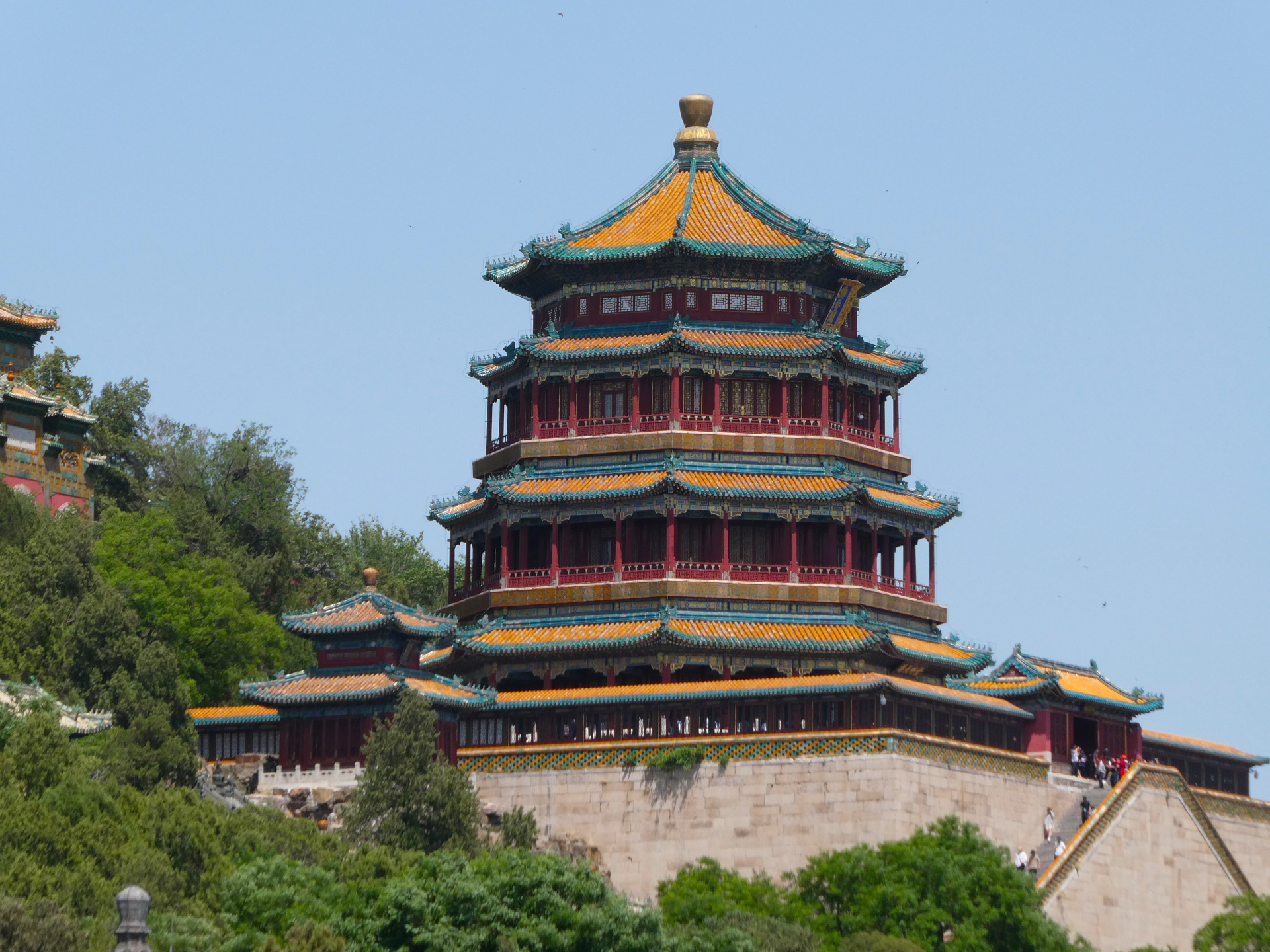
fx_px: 9722
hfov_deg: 7.5
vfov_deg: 5.6
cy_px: 476
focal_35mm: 265
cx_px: 635
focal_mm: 47.5
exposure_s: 1/400
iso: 80
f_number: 5.6
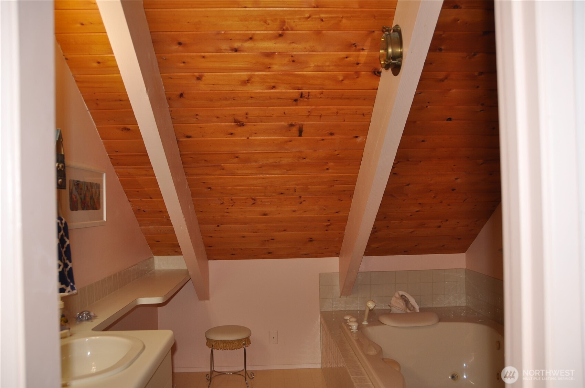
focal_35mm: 30
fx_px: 487
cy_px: 194
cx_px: 292
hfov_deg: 62.0
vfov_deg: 43.5
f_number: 3.5
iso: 200
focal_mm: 20
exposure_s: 1/60
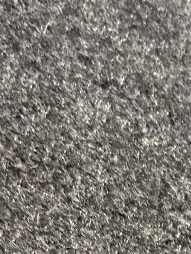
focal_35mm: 131
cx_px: 262
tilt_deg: -44.6
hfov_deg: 11.0
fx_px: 964
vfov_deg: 13.8
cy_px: 424
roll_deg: +0.3
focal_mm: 5.7
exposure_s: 1/50
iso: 320
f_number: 1.5
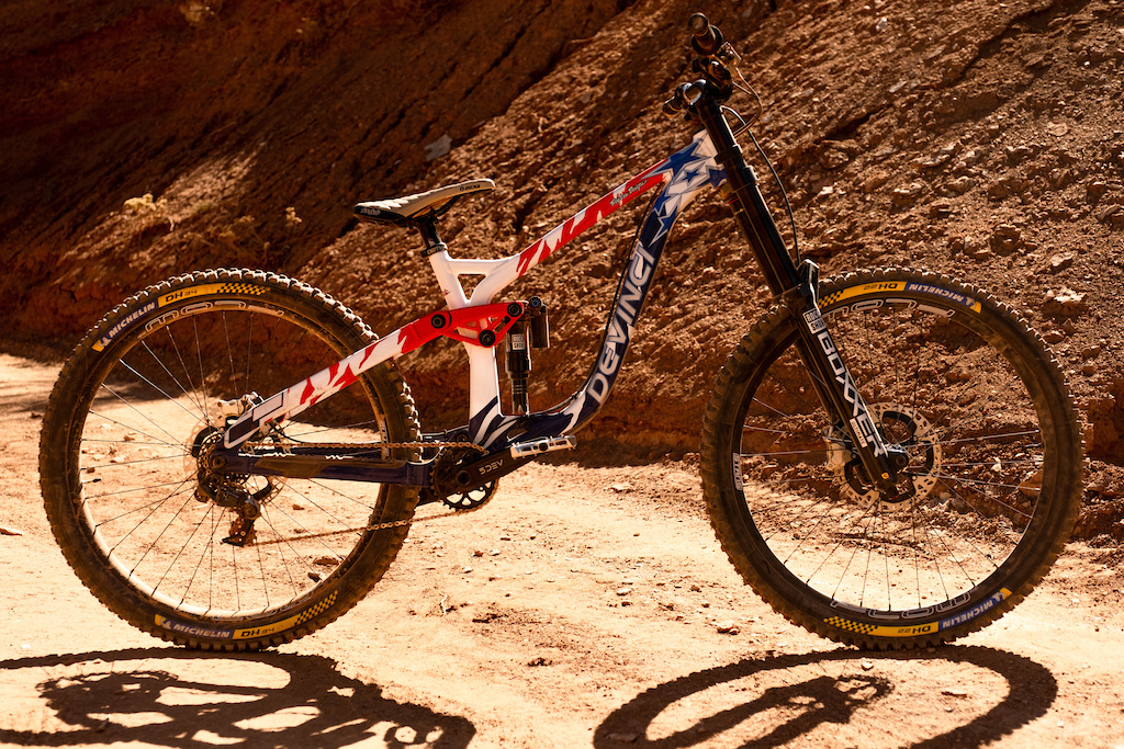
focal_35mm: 48
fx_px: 1499
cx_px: 562
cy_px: 374
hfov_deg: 41.1
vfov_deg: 28.1
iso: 250
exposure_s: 1/2500
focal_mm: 32.1
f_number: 3.6
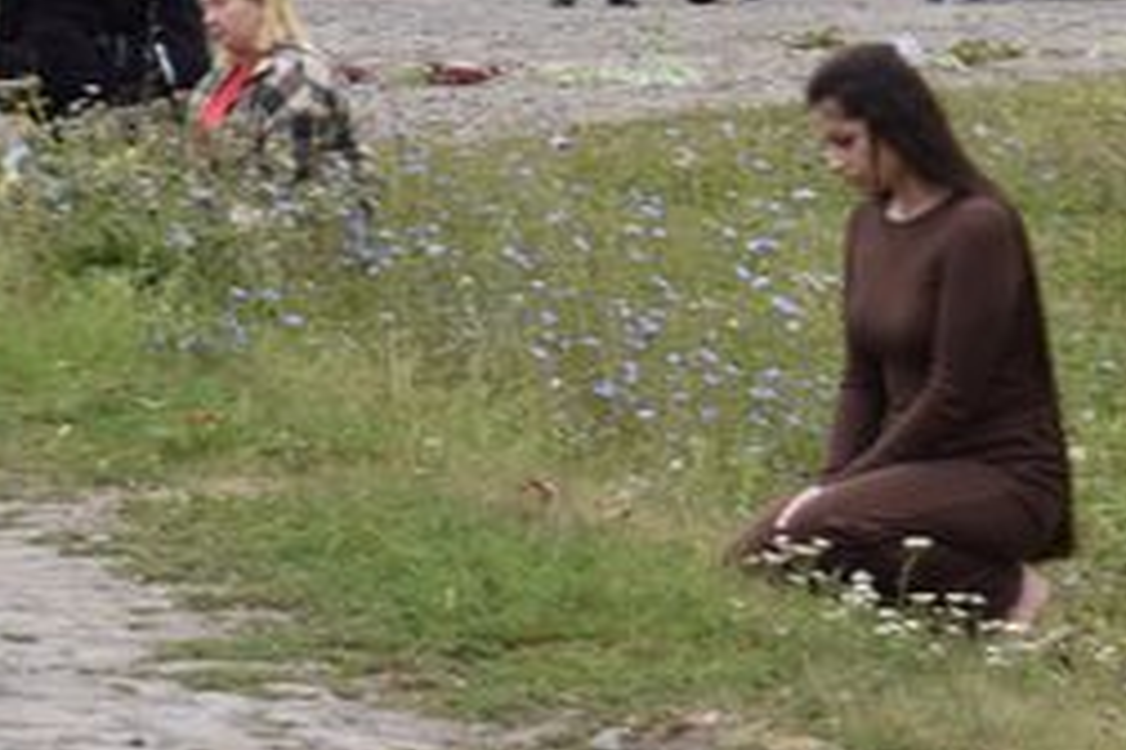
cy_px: -243
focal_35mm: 245
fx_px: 7678
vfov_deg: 5.6
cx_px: 840
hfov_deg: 8.4
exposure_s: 1/250
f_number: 8
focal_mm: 55
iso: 250
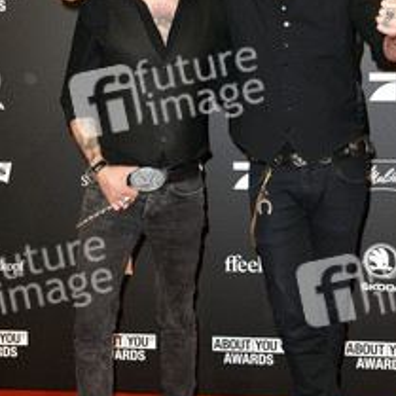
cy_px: 188
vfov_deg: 20.9
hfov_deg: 20.9
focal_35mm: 83
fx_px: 1074
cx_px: 222
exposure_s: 1/125
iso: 1000
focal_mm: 34
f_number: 6.3
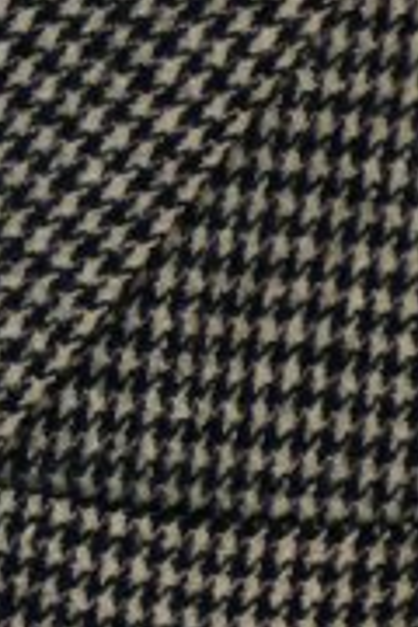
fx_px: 12191
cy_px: 3
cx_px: -860
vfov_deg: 2.9
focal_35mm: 700
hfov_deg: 1.9
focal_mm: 70
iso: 200
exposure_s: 1/160
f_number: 3.5
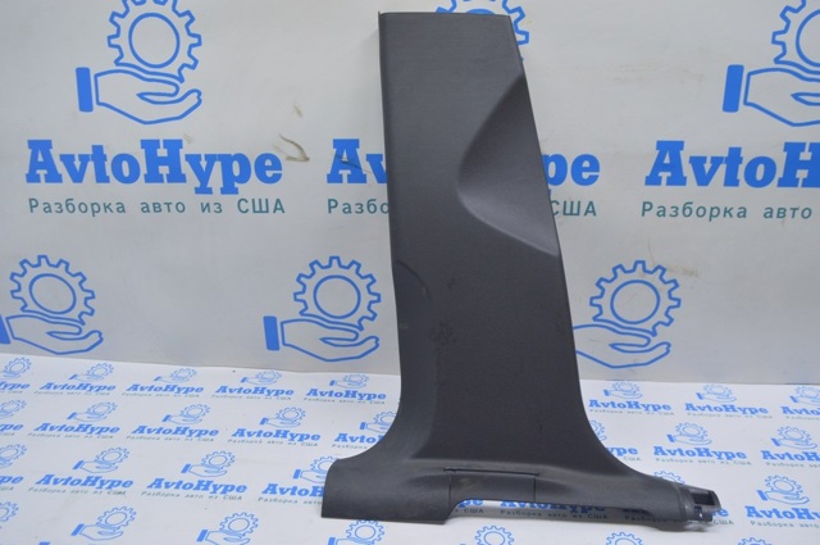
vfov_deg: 43.5
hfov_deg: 62.0
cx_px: 410
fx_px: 682
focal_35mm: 30
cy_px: 272
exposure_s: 1/20
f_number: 5.6
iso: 400
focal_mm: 20
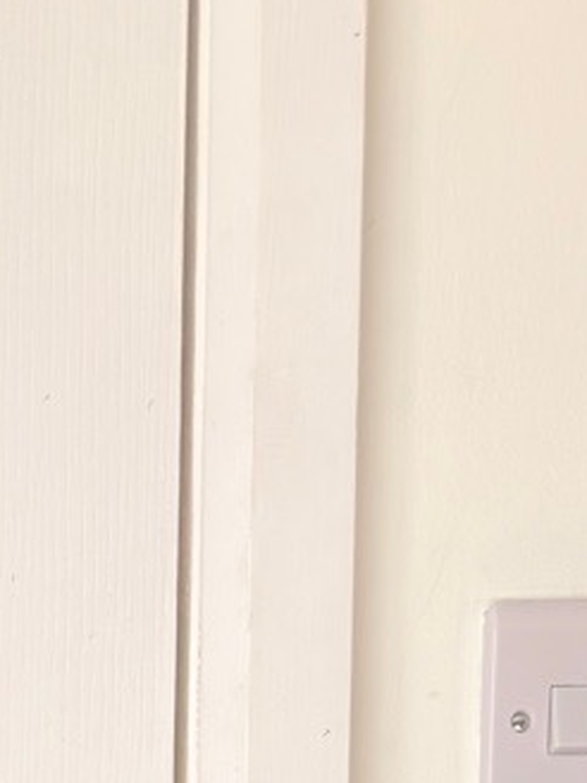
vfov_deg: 13.9
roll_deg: +0.9
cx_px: -778
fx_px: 2645
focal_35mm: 117
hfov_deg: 10.9
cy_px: 1628
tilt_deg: -7.7
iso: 64
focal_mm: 6.76
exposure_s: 1/167
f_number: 1.78
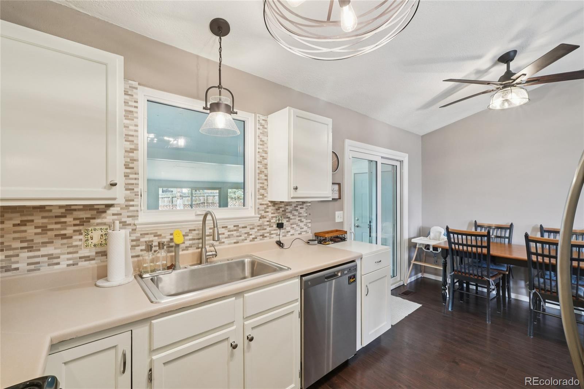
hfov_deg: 100.4
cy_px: 194
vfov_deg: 77.3
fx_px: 243
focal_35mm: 15
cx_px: 292
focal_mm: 10
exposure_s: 1/5
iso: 800
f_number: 8
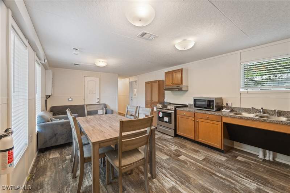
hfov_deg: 104.3
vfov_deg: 81.2
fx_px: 113
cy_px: 96
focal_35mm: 14
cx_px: 145
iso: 800
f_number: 8
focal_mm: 14
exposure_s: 1/3
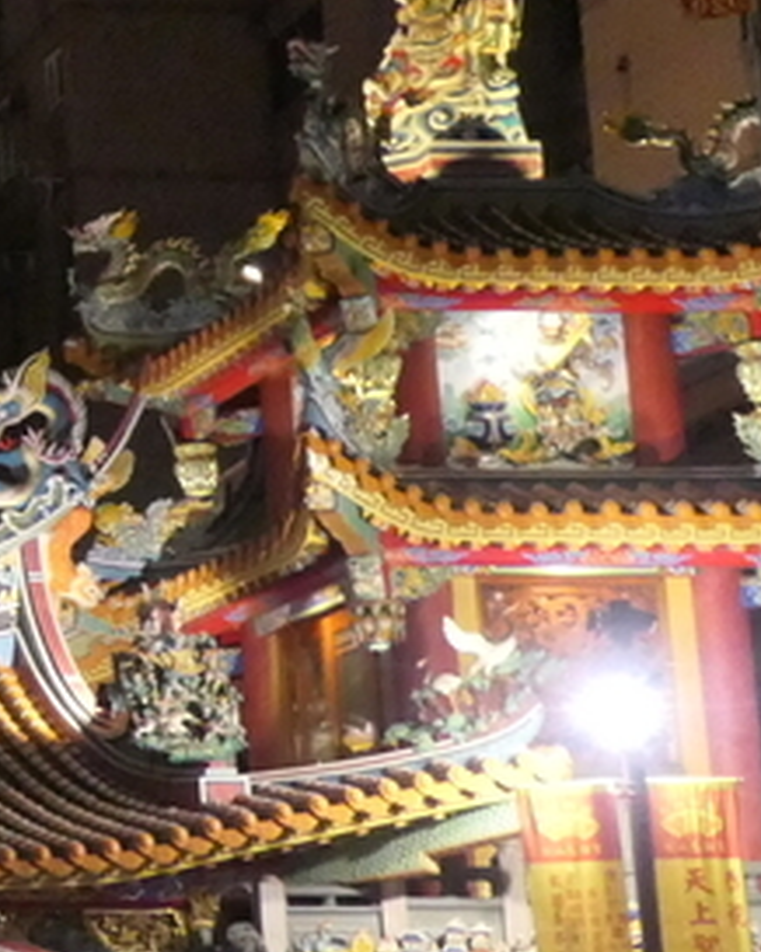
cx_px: -1061
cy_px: 453
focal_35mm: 128
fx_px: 3608
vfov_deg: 15.0
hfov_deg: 10.4
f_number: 3.6
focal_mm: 11.3
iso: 3200
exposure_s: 1/100
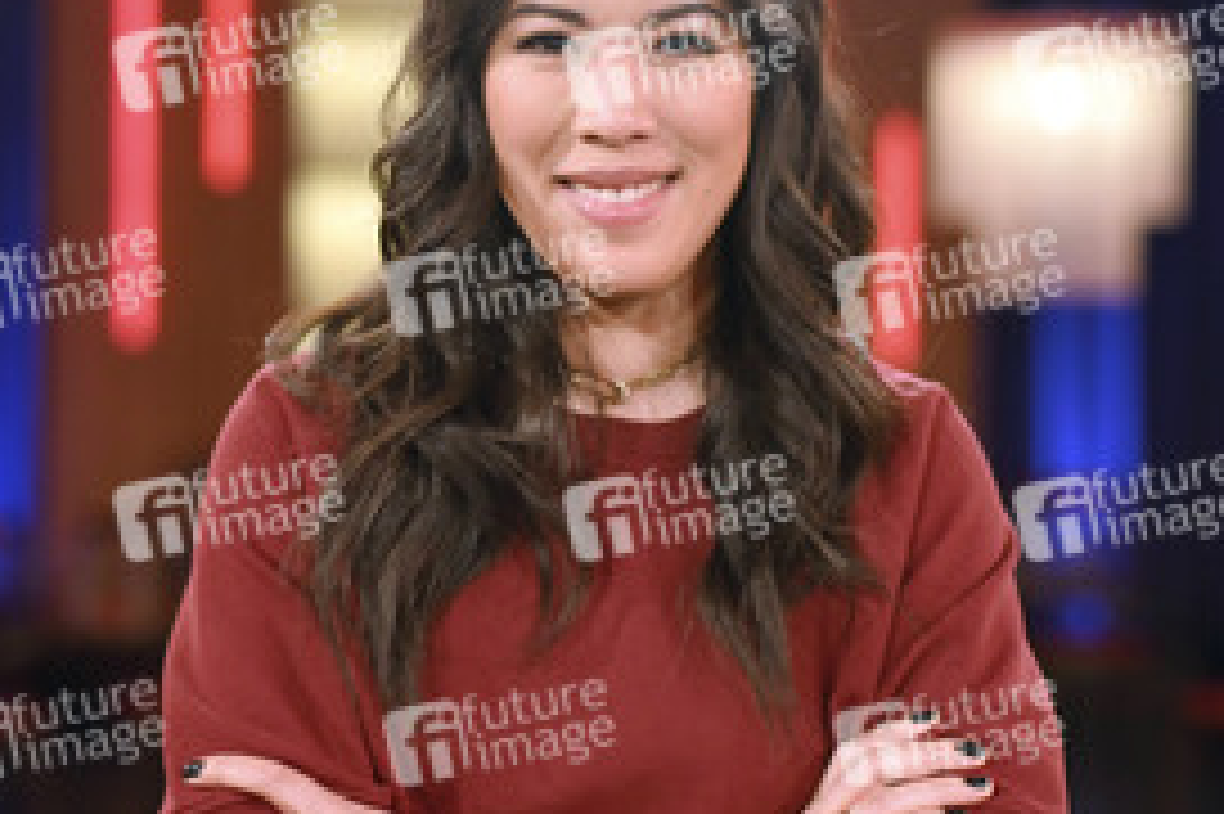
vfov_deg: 16.4
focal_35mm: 83
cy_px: 396
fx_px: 2820
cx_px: 560
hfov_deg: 24.5
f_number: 2
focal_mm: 50
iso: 1250
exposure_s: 1/250
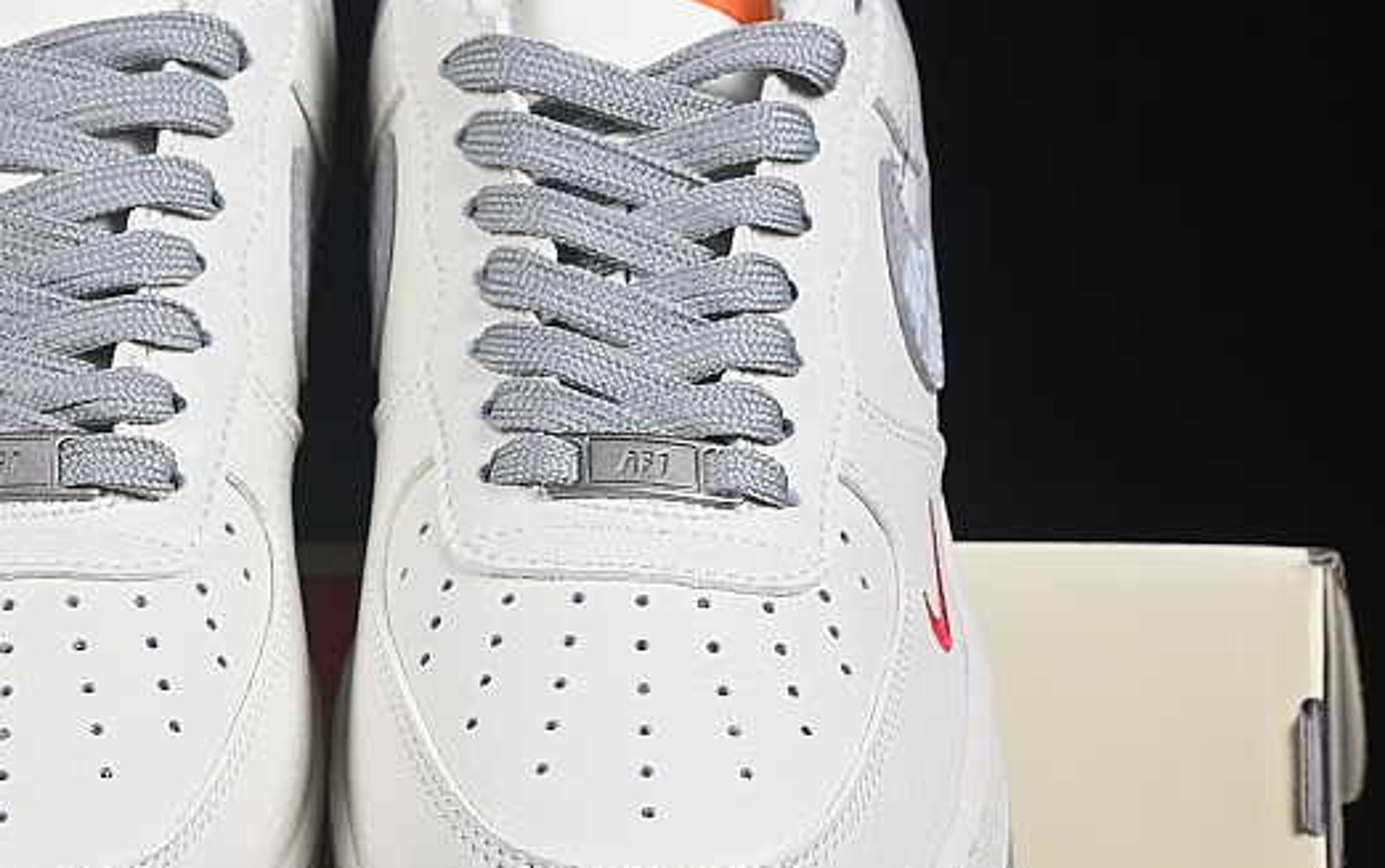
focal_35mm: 158
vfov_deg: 8.3
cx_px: 321
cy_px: 589
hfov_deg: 13.2
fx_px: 5968
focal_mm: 50
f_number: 8
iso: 160
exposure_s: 1/80
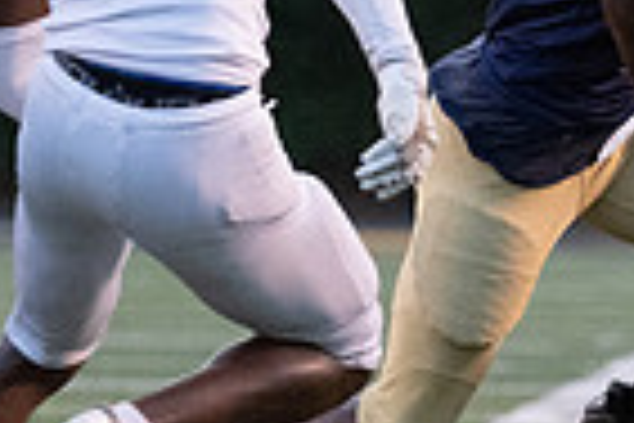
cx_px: 795
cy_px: 90
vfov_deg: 1.1
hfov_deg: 1.6
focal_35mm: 1298
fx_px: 22857
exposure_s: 1/1250
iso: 10000
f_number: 5
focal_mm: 270
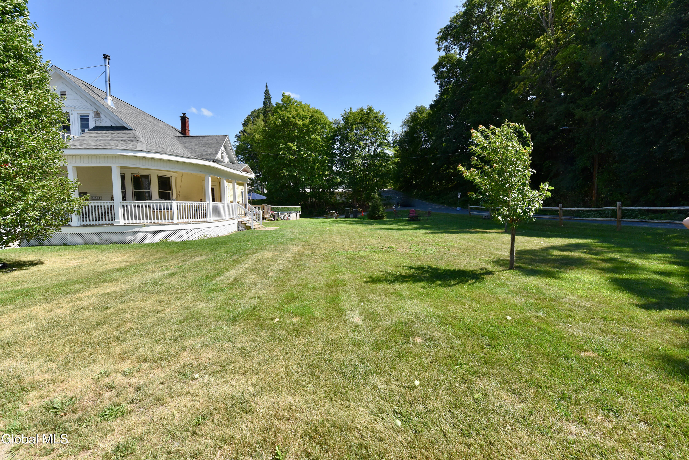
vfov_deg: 81.3
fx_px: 268
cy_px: 230
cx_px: 344
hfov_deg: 104.2
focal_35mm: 14
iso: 800
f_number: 13
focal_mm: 14
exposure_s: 1/640
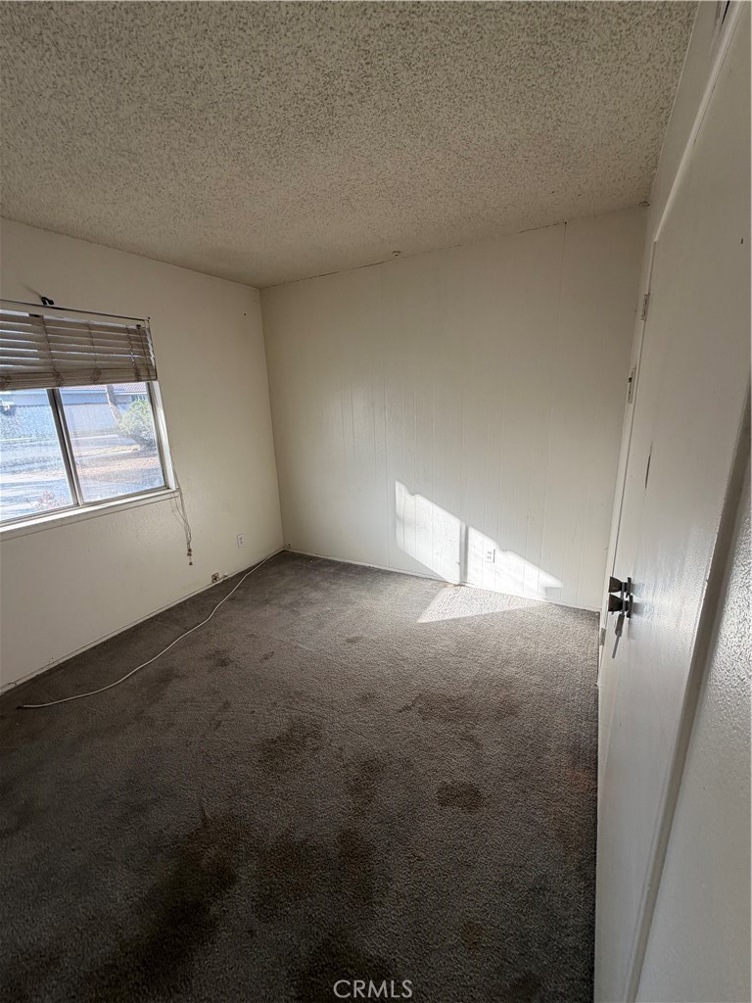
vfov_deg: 102.1
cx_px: 376
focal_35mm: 14
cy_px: 502
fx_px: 406
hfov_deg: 85.7
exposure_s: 1/121
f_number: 2.2
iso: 64
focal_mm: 2.22
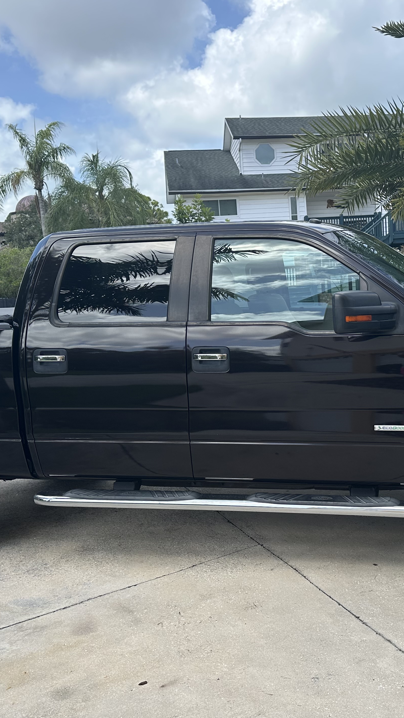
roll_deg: +3.4
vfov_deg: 54.0
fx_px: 704
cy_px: 342
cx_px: 279
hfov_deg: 31.7
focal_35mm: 37
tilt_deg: -5.1
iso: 80
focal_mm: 6.86
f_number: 1.78
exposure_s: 1/1779
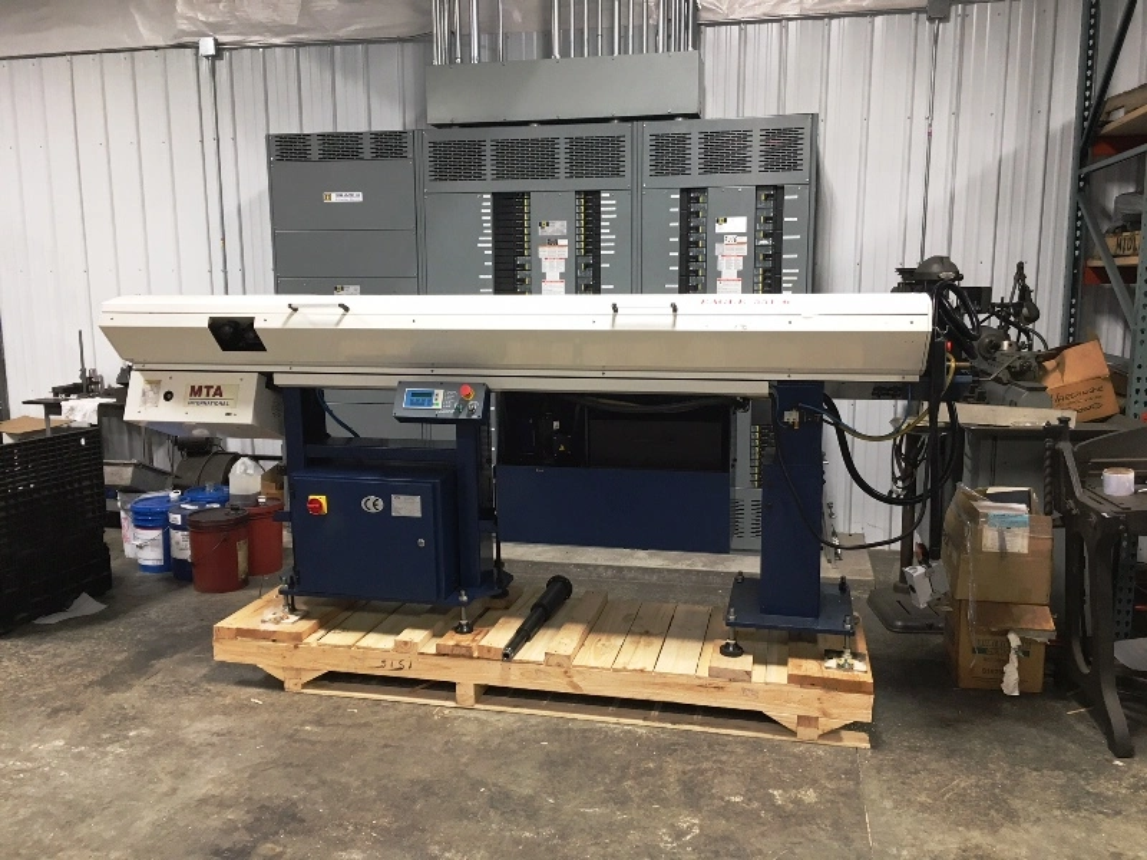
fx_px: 961
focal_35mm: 29
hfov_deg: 61.7
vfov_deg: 48.2
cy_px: 430
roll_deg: +0.1
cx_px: 574
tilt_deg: -8.7
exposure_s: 1/30
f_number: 2.2
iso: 80
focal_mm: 4.15
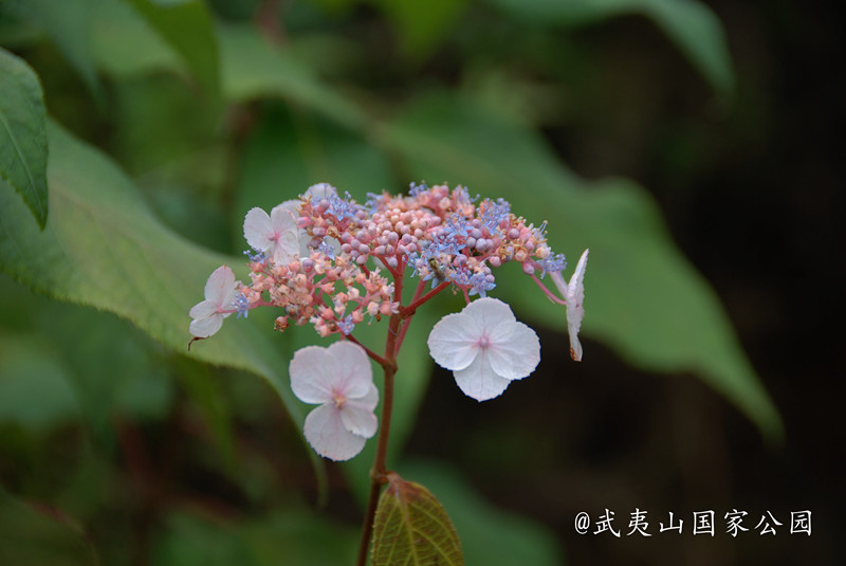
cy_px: 283
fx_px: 3705
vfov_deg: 8.7
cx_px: 423
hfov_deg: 13.0
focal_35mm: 158
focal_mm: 105
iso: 100
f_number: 5.6
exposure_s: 1/160
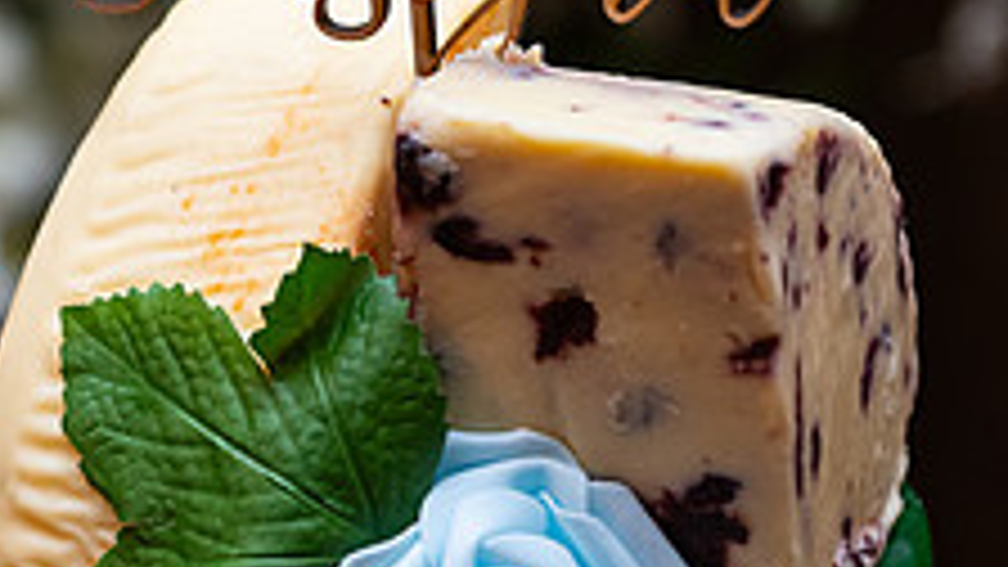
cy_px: 128
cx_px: 436
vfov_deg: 7.2
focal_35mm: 168
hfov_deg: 12.8
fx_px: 4490
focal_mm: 62
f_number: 3.5
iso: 500
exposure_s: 1/160
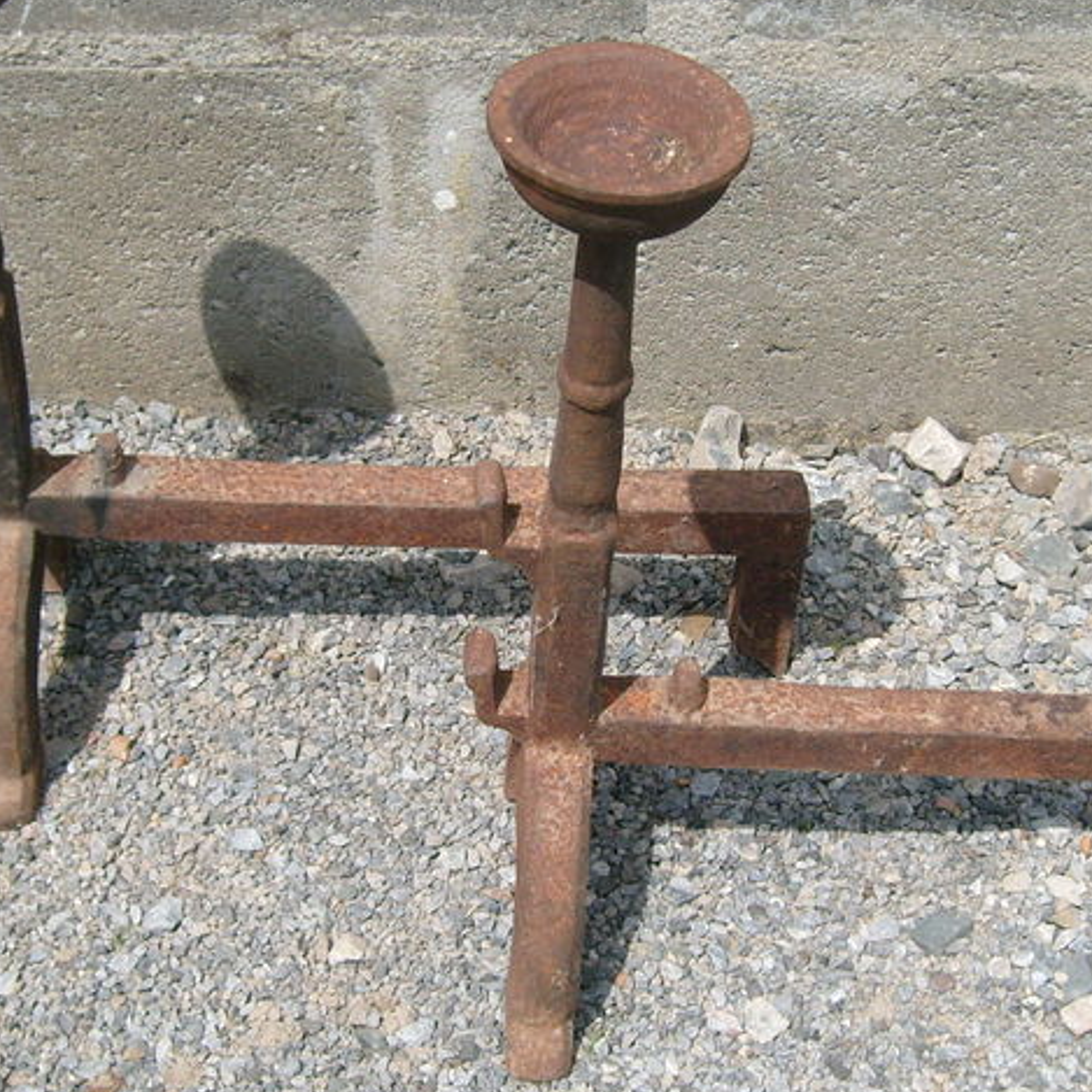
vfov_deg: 26.1
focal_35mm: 66
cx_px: 598
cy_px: 580
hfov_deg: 26.1
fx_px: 2356
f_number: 7.1
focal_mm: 5.8
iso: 80
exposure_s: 1/250
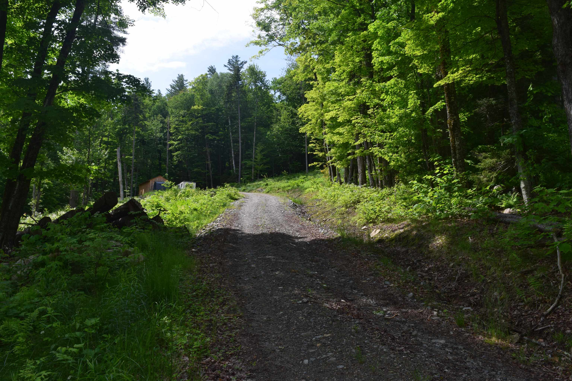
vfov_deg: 47.9
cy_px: 190
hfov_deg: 67.4
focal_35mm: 27
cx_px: 286
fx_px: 429
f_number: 10
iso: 400
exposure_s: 1/320
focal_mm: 18
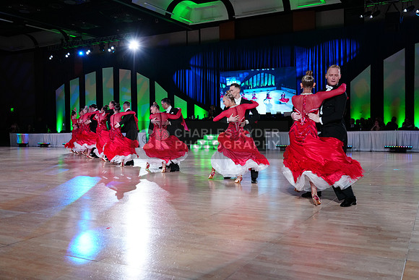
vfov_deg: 38.9
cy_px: 140
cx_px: 210
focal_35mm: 34
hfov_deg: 55.8
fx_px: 396
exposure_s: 1/400
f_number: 4
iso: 2500
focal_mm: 34
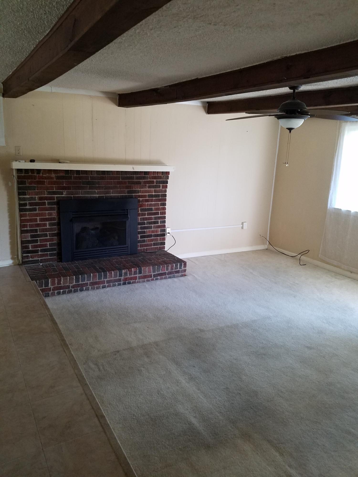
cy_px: 238
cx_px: 179
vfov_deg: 67.3
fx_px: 359
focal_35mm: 26
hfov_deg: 53.1
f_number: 1.7
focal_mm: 4.2
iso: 200
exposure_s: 1/50
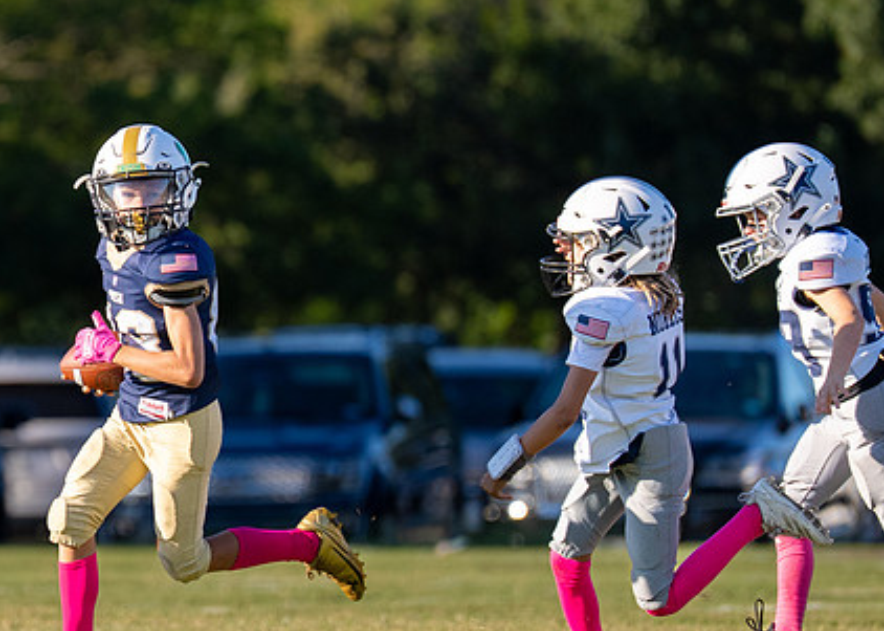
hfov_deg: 2.9
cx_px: 66
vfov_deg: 2.1
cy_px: 316
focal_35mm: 686
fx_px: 17215
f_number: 2.8
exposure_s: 1/2500
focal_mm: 200
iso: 200
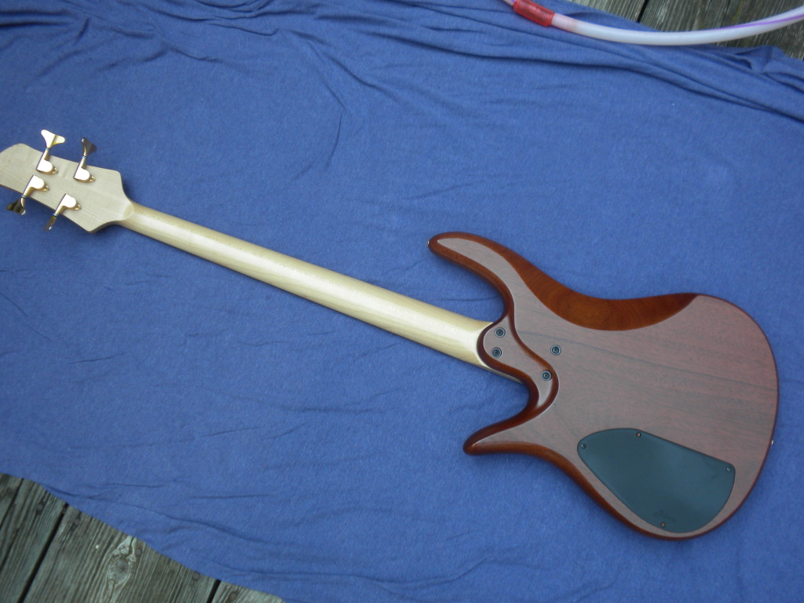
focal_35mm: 37
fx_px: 859
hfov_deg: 50.1
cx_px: 402
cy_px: 302
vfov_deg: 38.7
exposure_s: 1/61
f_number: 3.5
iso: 73
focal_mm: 6.6
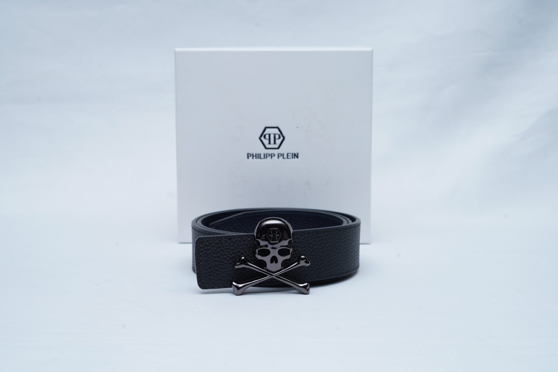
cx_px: 279
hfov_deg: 39.6
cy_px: 186
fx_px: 775
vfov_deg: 27.0
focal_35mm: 50
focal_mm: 50
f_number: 9
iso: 160
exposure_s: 1/160
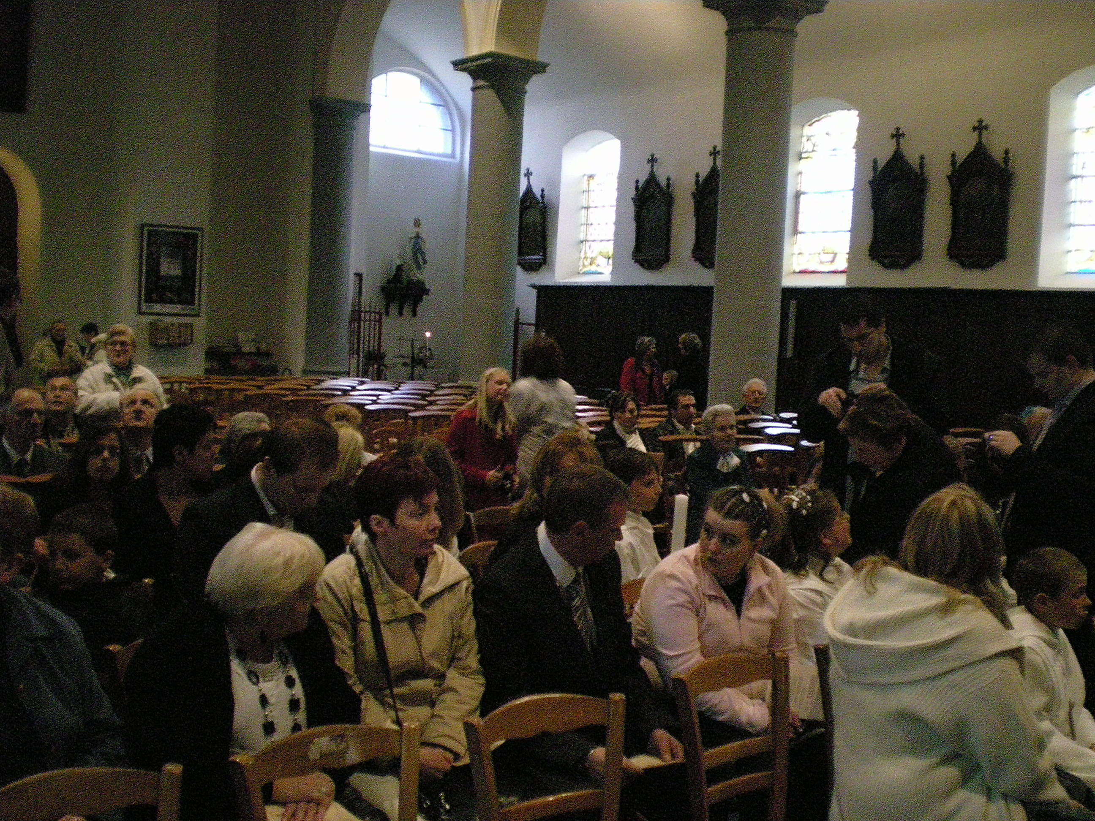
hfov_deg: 49.0
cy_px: 410
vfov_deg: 37.7
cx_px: 548
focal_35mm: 38
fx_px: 1202
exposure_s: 1/30
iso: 1000
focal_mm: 6.3
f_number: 3.1
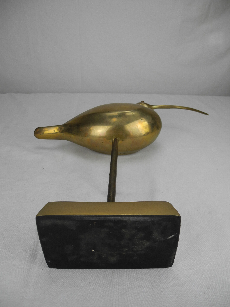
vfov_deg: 63.4
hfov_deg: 49.7
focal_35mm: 28
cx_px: 115
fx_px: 248
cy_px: 154
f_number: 2.8
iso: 100
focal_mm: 6
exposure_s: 1/222
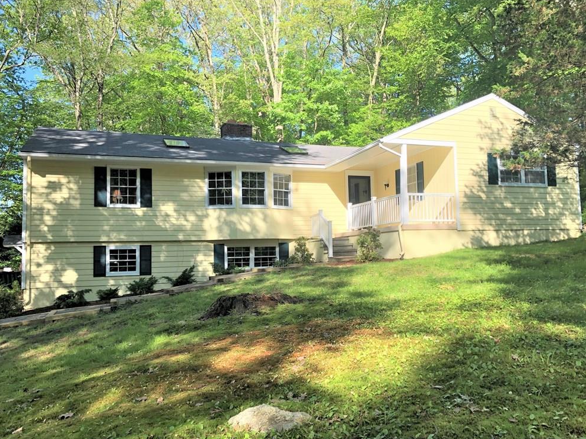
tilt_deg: +3.7
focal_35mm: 29
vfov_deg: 48.2
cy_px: 225
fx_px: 491
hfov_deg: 61.6
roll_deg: -0.5
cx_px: 302
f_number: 1.8
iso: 20
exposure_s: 1/615
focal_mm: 3.99
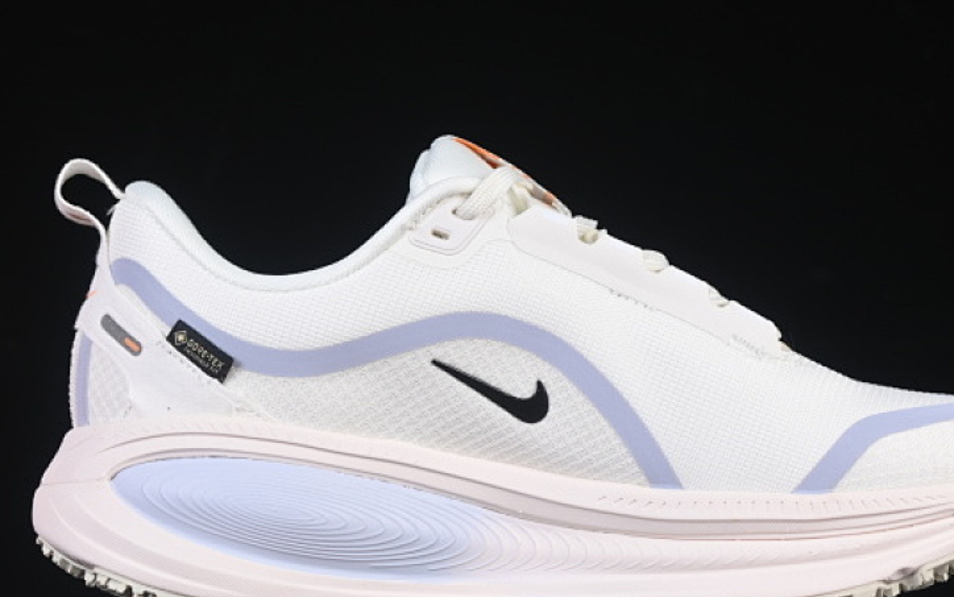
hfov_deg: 18.3
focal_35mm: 114
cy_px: 339
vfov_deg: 11.5
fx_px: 2965
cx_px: 522
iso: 160
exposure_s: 1/80
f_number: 8
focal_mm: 50
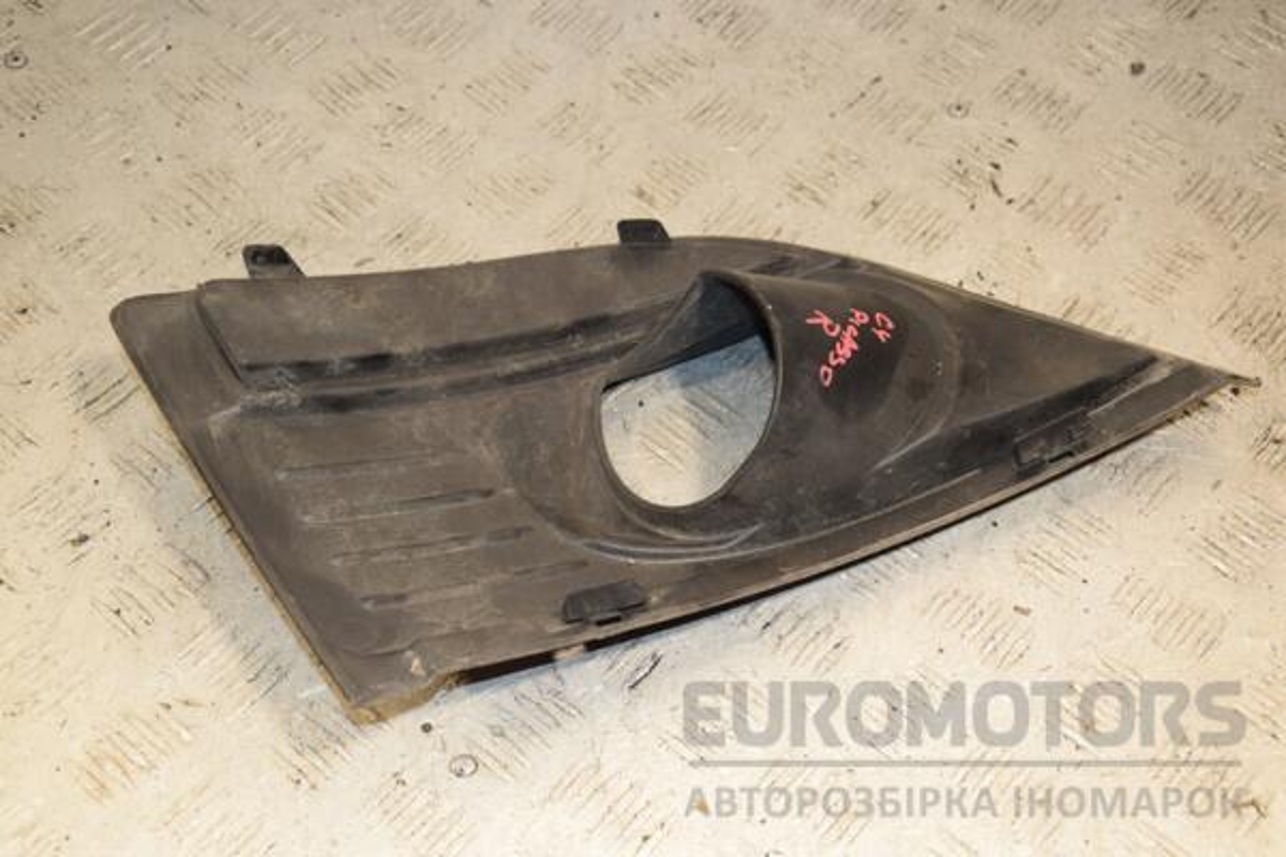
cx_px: 643
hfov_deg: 35.1
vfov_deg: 23.8
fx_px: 2036
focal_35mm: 57
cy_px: 428
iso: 800
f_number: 6.3
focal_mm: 38
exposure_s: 1/200
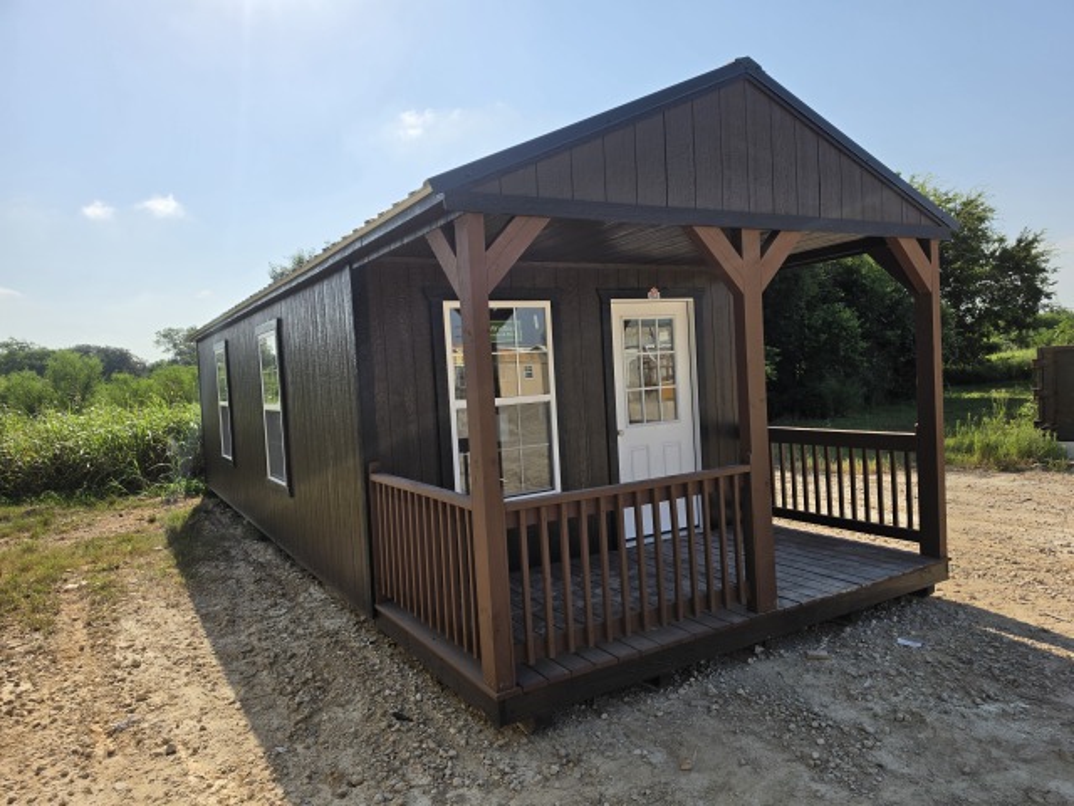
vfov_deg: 58.9
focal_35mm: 23
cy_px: 403
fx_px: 714
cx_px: 537
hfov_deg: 73.9
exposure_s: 1/7939
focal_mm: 6.5
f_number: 1.4
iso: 32
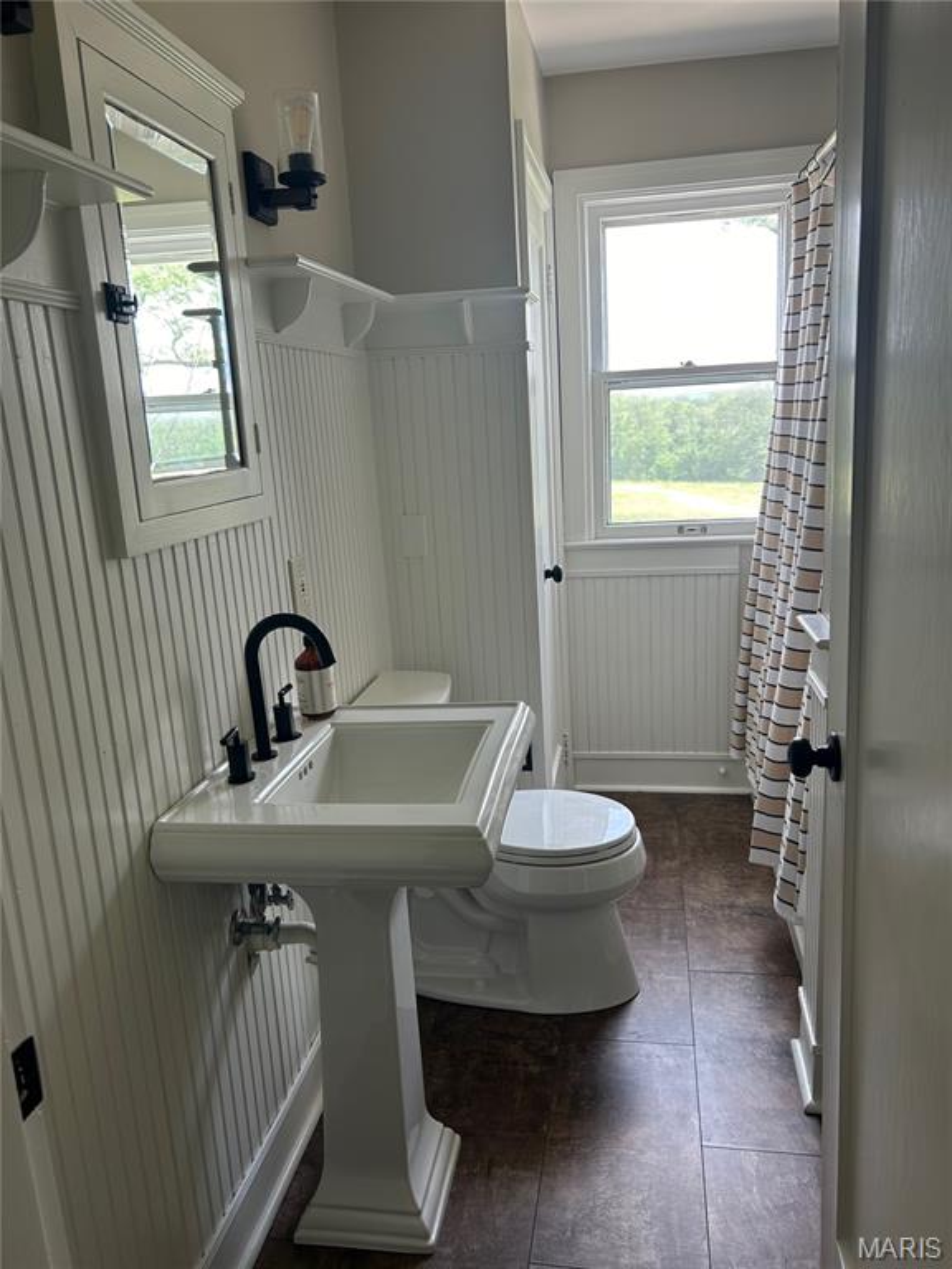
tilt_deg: -11.8
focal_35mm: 26
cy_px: 634
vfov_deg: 67.3
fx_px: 953
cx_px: 476
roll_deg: +2.8
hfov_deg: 53.1
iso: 40
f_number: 1.5
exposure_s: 1/121
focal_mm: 5.7
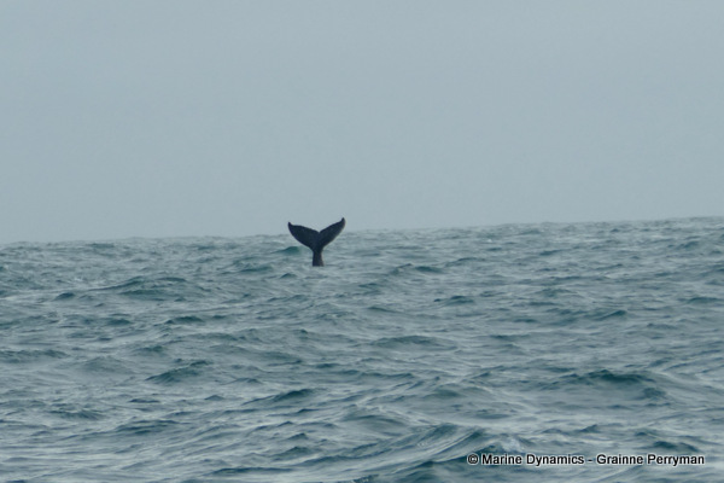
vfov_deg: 5.3
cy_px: 242
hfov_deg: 7.9
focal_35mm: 260
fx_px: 5228
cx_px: 362
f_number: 4
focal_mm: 94.66
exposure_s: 1/500
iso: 125
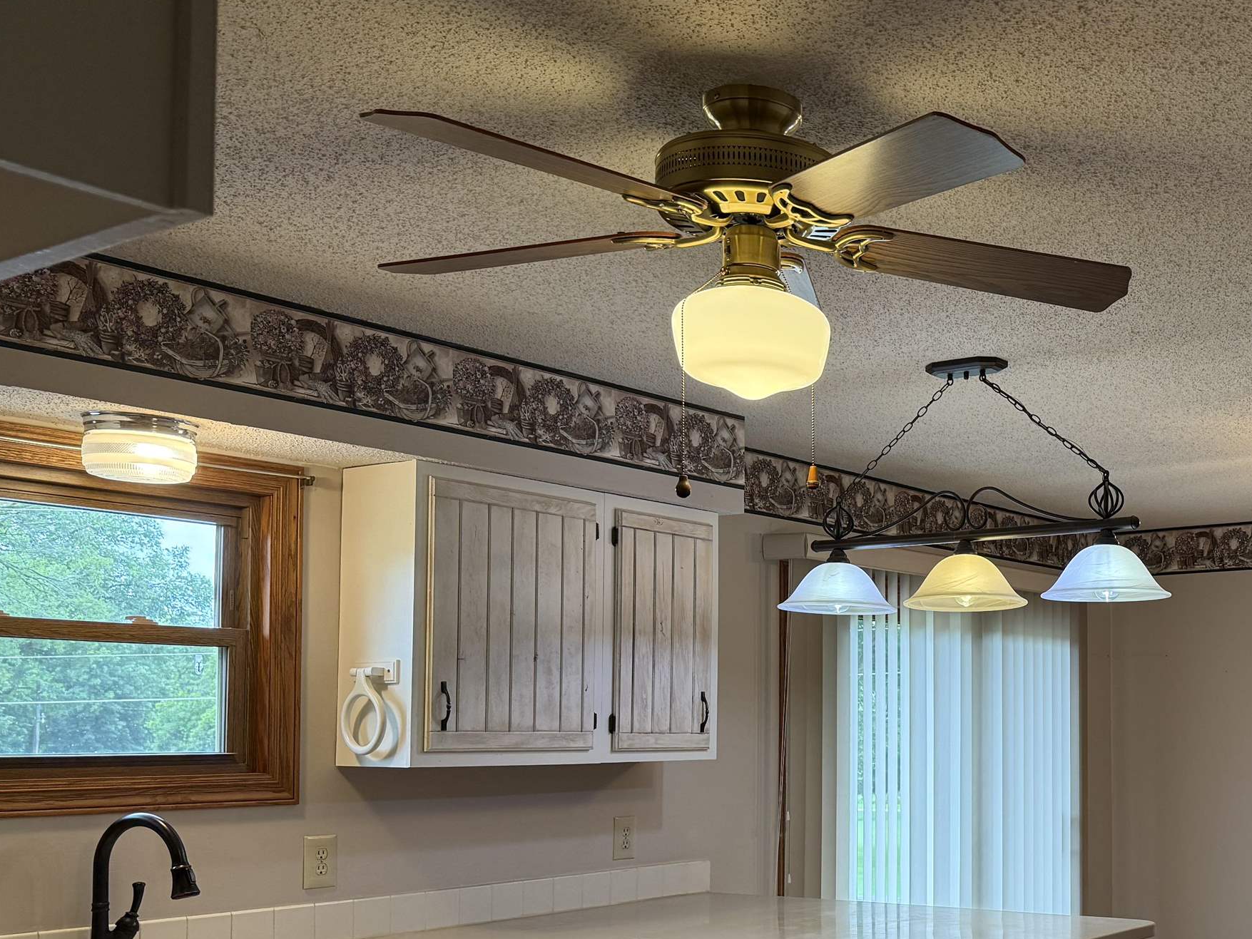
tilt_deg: +3.0
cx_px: 1080
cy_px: 679
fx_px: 1519
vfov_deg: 33.8
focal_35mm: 42
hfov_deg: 41.9
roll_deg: +0.3
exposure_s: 1/169
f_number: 1.78
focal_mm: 6.76
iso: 200
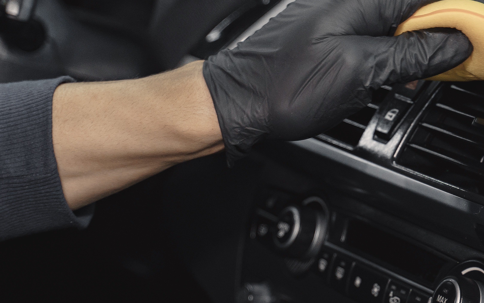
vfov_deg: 6.5
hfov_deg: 10.3
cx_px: 300
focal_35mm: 203
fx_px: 2678
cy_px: 188
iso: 800
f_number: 2.8
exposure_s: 1/250
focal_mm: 75
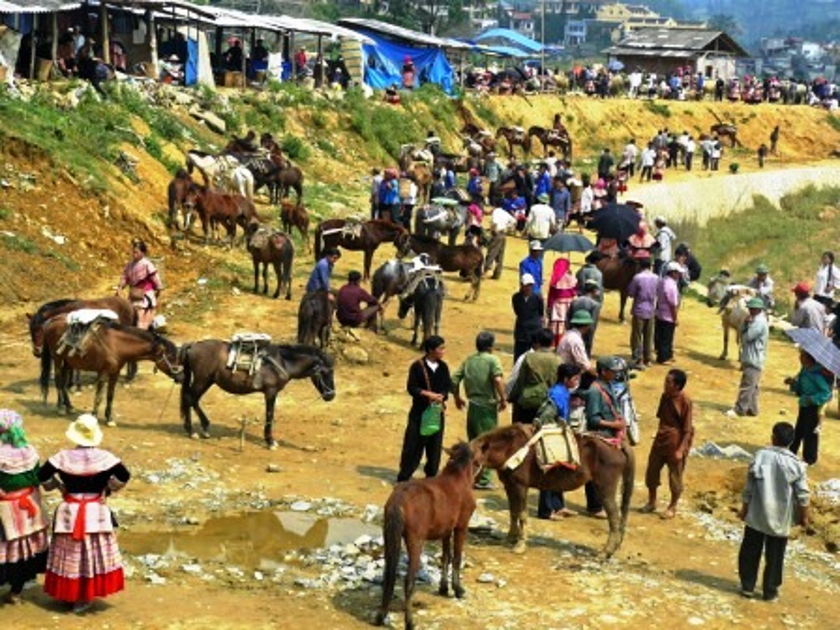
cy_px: 315
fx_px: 1844
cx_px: 420
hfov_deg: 25.7
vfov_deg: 19.4
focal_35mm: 76
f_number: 4
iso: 100
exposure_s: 1/800
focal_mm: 12.6
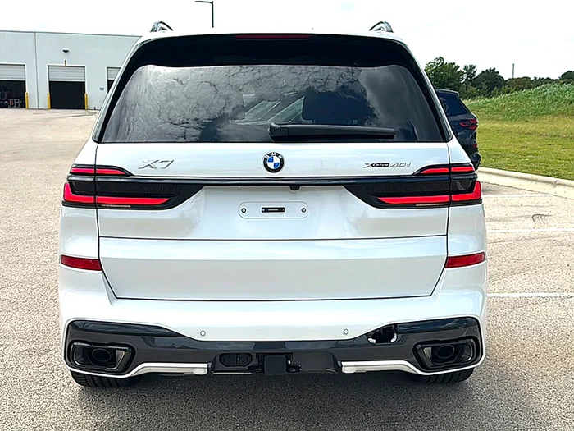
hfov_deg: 46.8
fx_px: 663
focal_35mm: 40
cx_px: 287
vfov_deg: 36.0
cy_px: 216
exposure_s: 1/5587
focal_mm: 6.86
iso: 80
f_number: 1.78
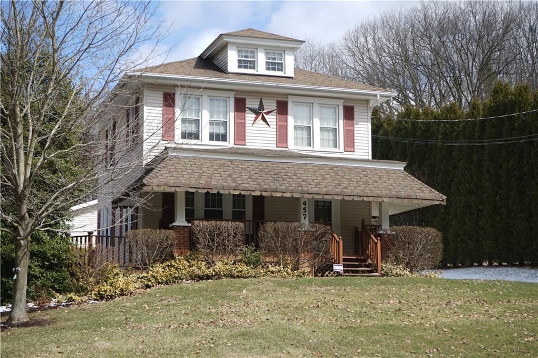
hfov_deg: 28.9
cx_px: 269
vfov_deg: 19.4
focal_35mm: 70
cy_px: 179
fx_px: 1046
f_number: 7.1
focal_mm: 70
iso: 50
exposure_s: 1/160
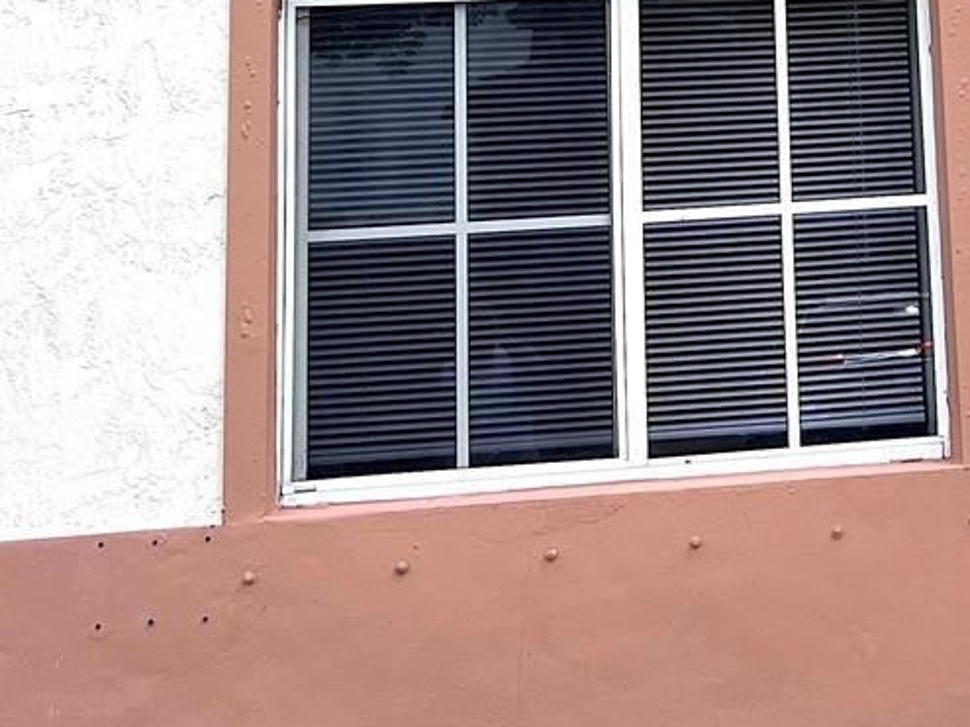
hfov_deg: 22.3
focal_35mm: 84
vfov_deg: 16.5
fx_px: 2353
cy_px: -257
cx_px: 988
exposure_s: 1/1934
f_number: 1.5
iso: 50
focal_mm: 5.7
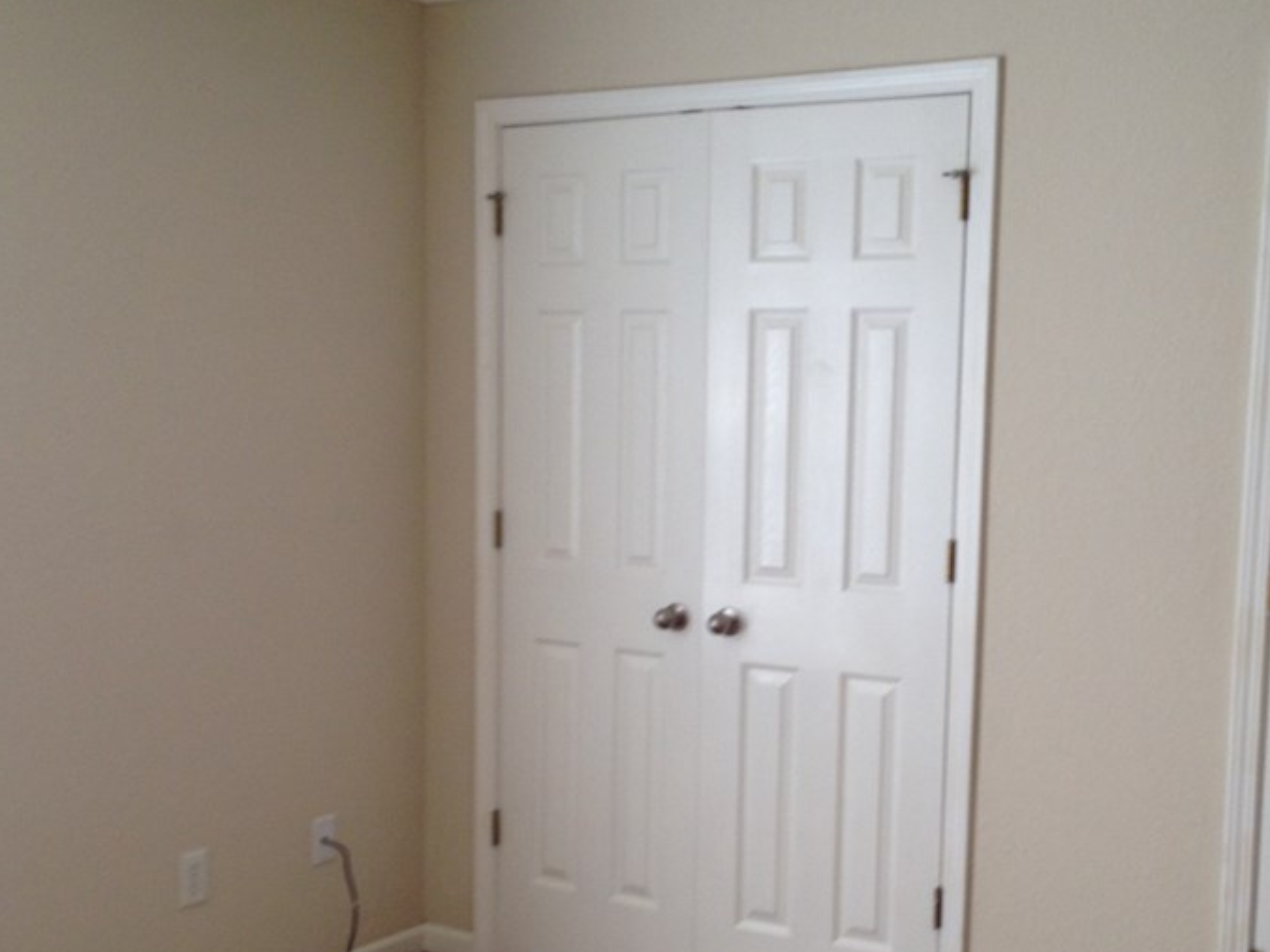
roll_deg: -0.6
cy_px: 618
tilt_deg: -8.5
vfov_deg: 27.4
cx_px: 744
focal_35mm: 53
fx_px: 1944
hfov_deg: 36.1
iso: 50
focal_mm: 4.28
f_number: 2.4
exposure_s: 1/30
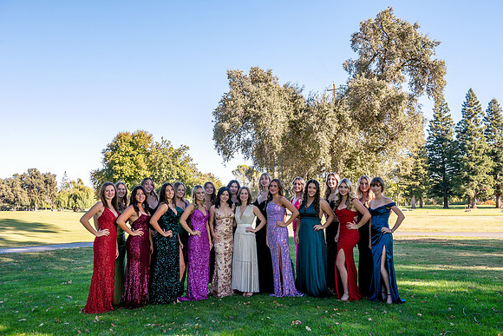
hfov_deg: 54.4
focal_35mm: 35
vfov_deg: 37.9
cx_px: 252
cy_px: 168
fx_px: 489
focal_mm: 35
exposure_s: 1/500
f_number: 6.3
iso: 320
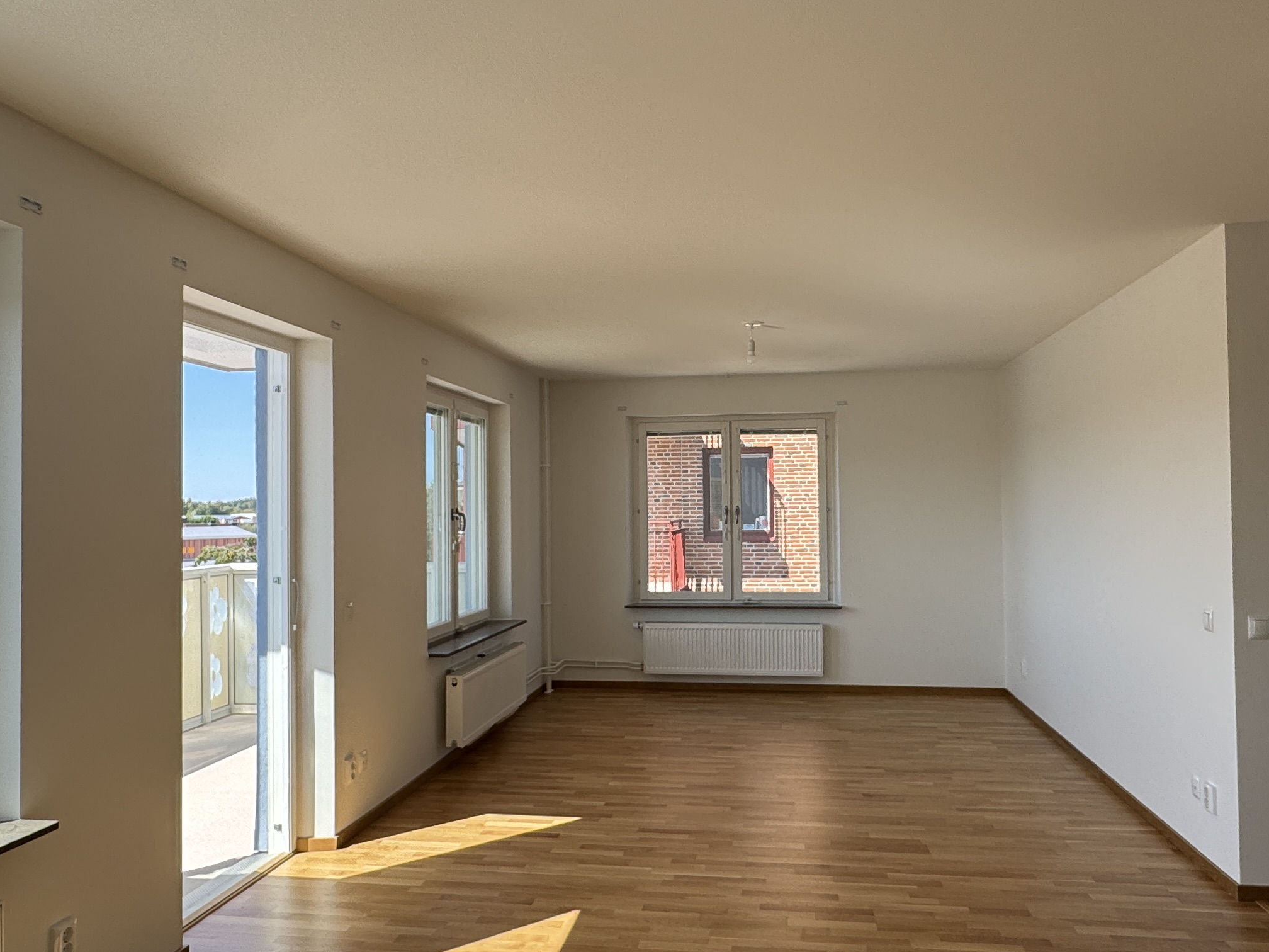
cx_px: 633
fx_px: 1026
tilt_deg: +1.2
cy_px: 486
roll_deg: +0.6
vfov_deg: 49.7
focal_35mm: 28
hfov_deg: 63.4
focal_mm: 2.22
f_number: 2.2
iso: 40
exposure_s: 1/349
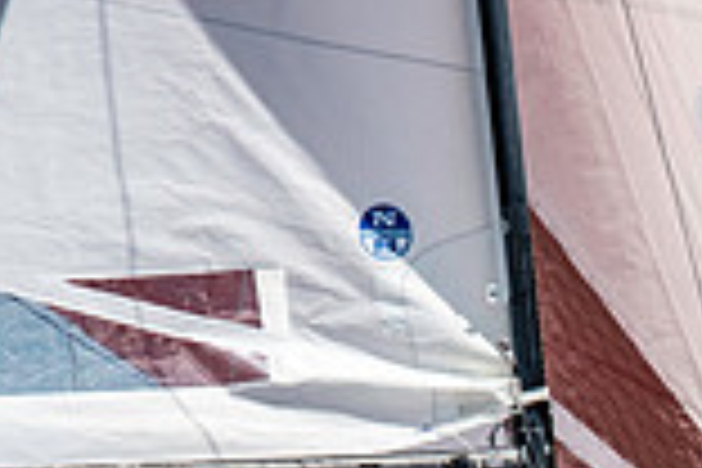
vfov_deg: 0.8
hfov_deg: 1.2
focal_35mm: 1676
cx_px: 814
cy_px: 754
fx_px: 32679
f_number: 5.6
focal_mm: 300
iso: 500
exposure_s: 1/5000
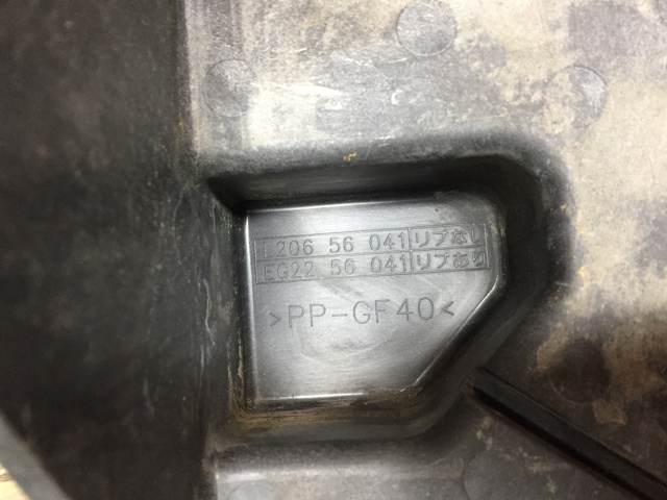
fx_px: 559
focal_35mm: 29
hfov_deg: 61.7
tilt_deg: -68.0
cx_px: 334
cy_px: 250
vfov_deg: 48.2
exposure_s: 1/33
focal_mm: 4.15
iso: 200
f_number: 2.2
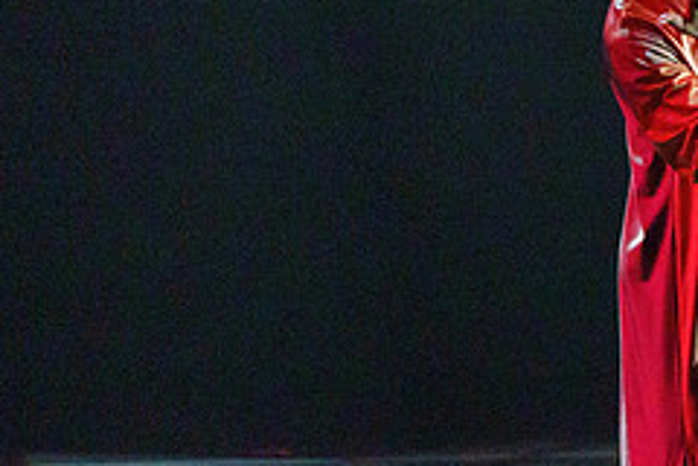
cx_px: 715
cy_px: 135
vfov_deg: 1.2
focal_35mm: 1170
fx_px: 22683
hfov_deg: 1.8
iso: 5000
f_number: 5.6
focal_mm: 385
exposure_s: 1/250
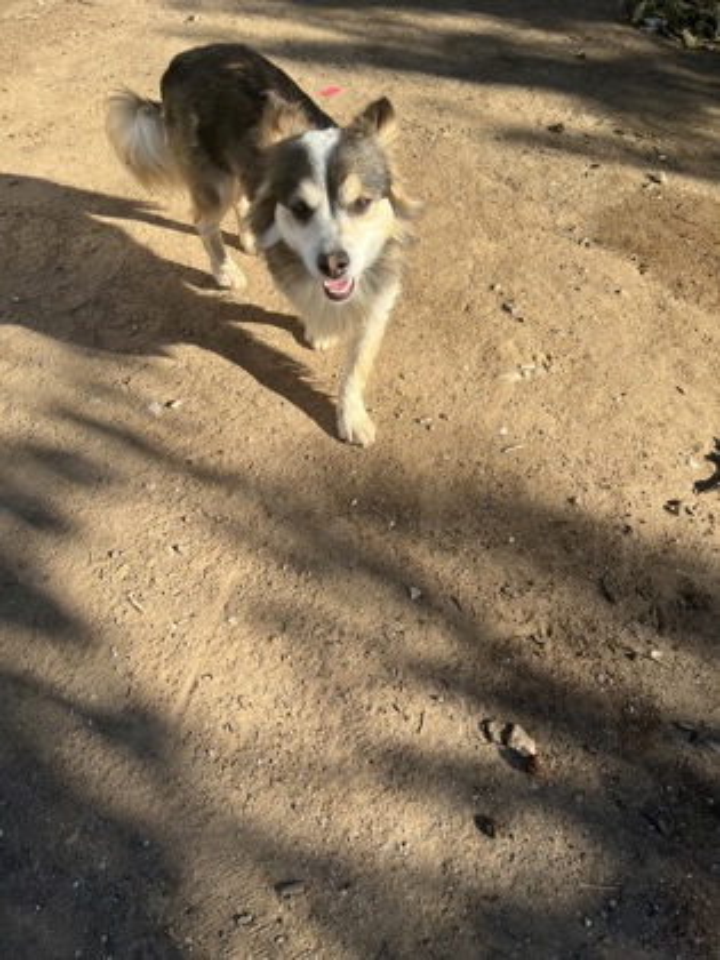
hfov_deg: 53.1
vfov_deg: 67.3
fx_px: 721
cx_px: 360
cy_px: 480
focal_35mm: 26
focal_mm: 5.7
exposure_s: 1/1698
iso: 50
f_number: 1.5
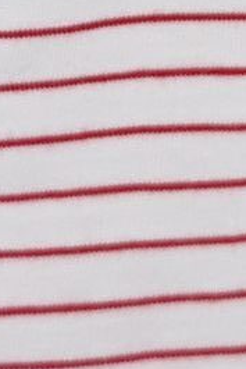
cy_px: -228
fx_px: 2170
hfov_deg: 6.5
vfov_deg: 9.4
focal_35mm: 212
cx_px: 139
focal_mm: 3.71
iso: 40
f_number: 1.7
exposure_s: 1/127
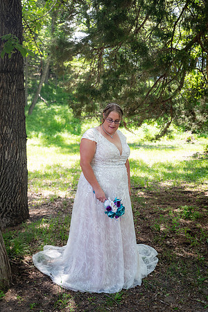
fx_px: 390
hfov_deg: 29.9
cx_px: 104
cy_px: 156
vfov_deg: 43.6
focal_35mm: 45
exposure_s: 1/160
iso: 200
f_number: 4
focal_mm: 45
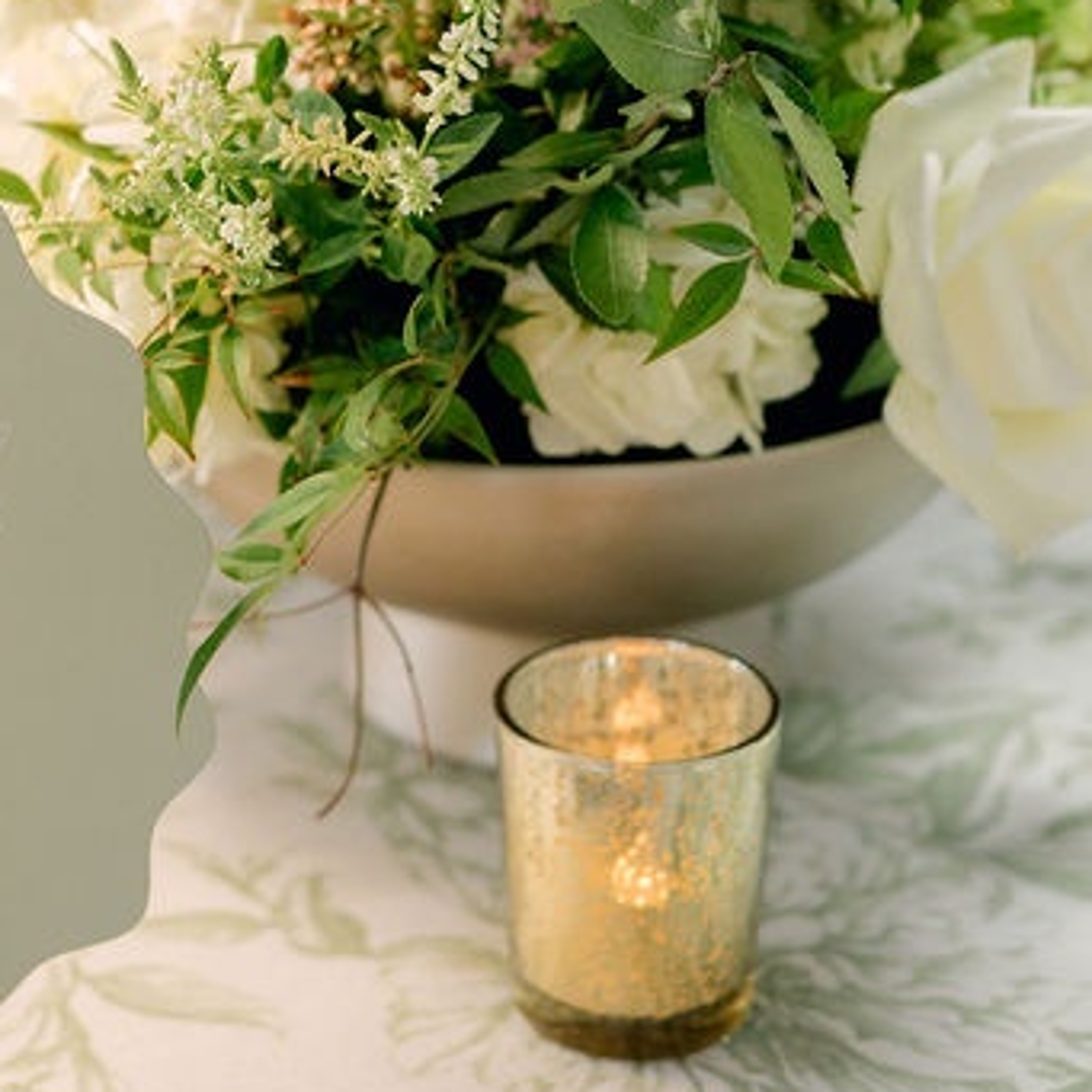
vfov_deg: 13.0
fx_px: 4783
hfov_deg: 12.9
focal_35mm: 134
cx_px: -10
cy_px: 314
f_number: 1.8
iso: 640
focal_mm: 35
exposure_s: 1/160
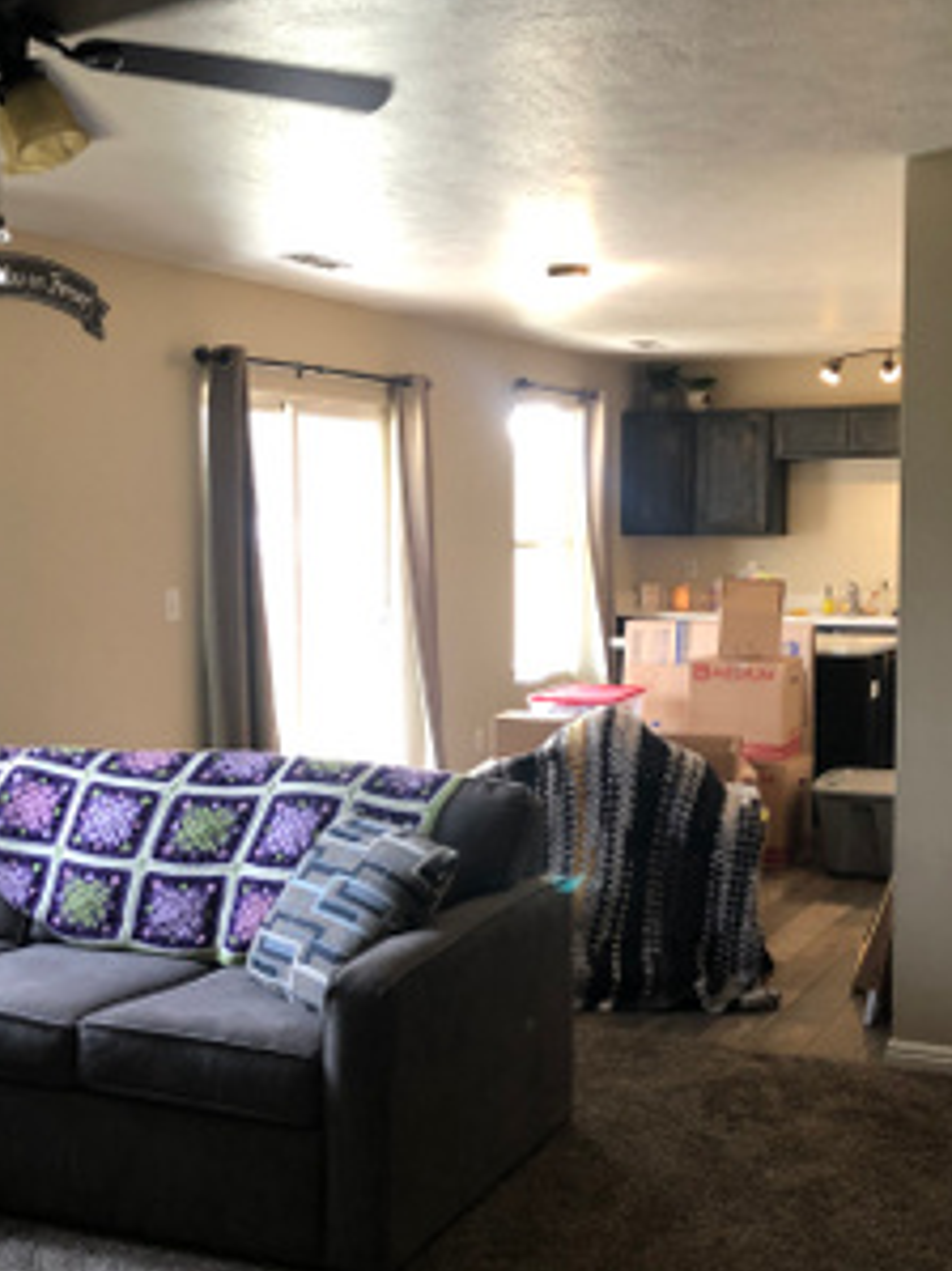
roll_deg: +0.9
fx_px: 1651
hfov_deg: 32.1
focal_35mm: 45
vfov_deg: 42.1
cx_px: 578
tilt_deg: -4.0
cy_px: 659
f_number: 1.8
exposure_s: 1/15
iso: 40
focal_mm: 4
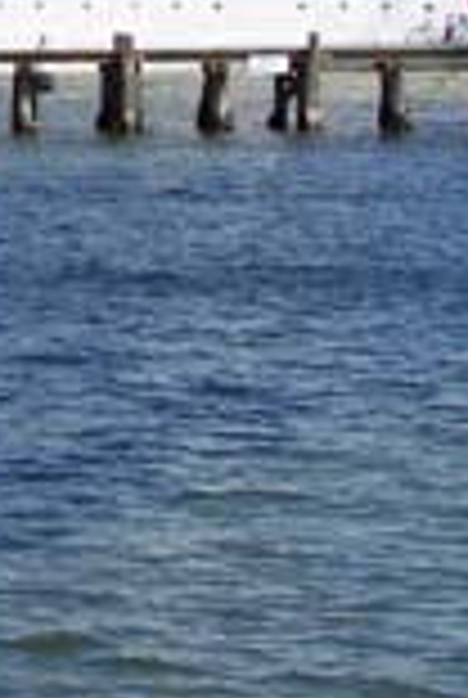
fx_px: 4212
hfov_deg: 6.2
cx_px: -369
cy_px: -162
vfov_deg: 9.3
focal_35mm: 217
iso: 64
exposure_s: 1/400
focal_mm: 8.9
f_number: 4.5
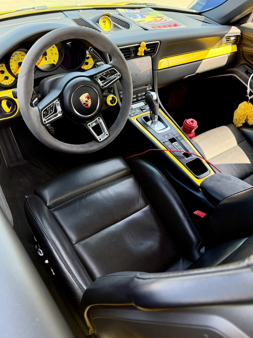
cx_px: 128
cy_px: 162
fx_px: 253
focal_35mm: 26
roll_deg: -1.5
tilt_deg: -39.2
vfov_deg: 67.3
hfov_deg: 53.1
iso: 200
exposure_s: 1/112
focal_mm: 6.76
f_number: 1.78
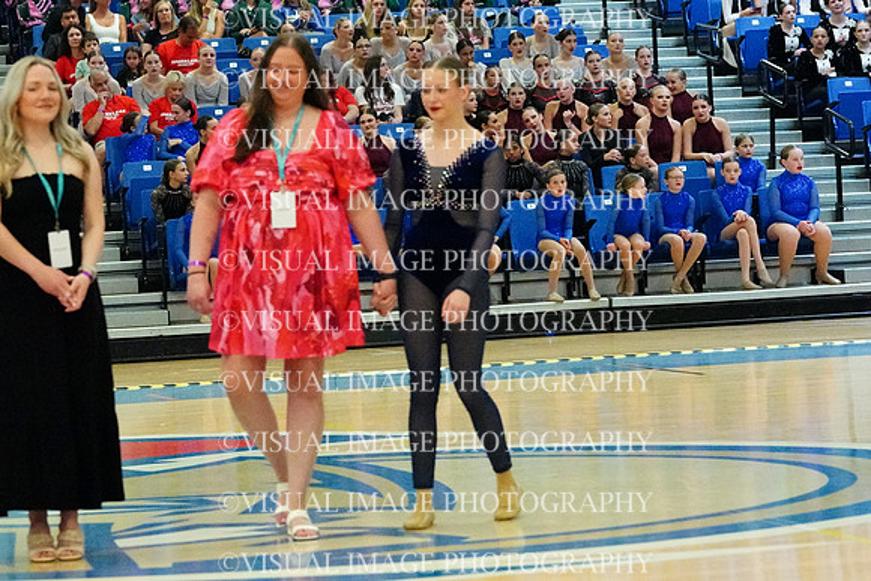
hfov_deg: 14.8
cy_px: 290
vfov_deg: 9.9
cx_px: 436
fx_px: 3364
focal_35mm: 139
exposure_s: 1/1000
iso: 25600
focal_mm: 93
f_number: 4
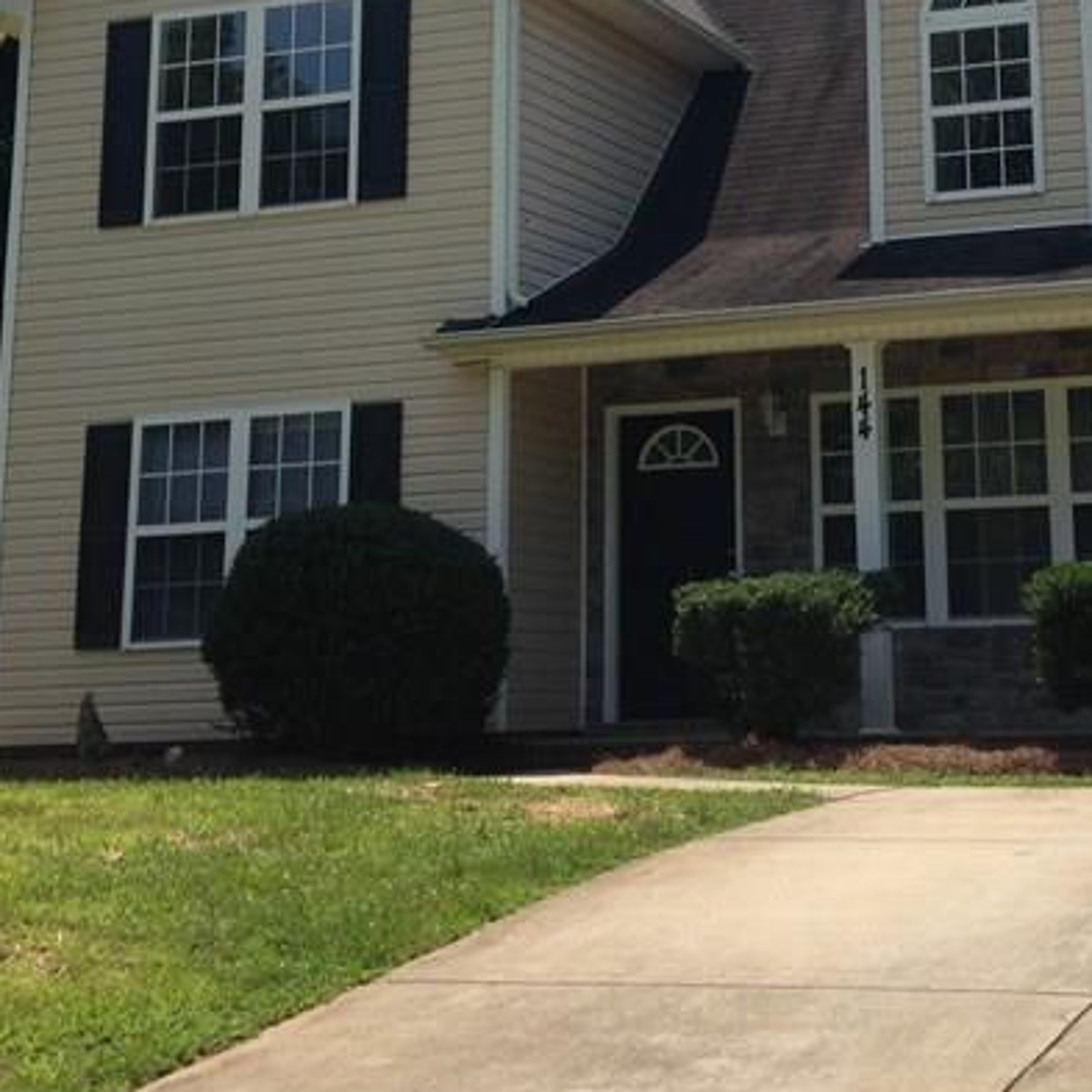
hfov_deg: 22.6
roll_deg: +1.9
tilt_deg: +13.0
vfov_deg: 22.2
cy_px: 100
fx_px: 2712
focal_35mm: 76
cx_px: 792
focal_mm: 4.12
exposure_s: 1/1506
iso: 50
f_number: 2.4
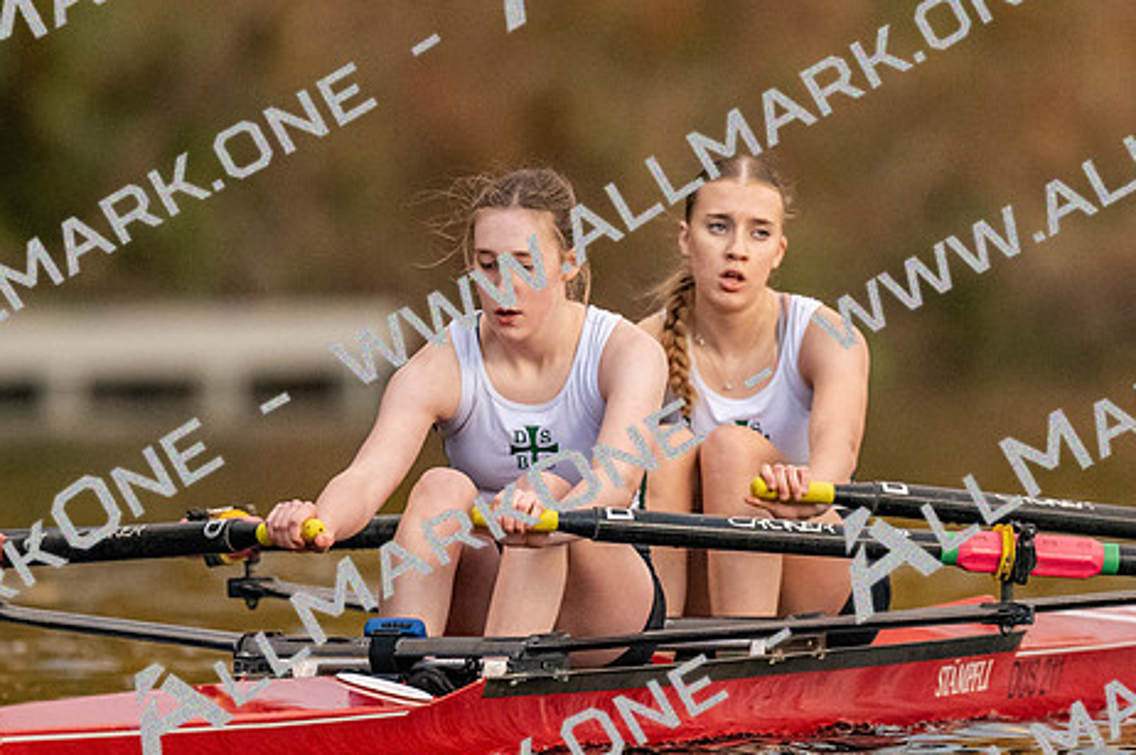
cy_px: 391
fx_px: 35651
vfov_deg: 1.2
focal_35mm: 1131
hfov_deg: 1.8
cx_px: 632
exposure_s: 1/2500
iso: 5000
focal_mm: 600
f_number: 4
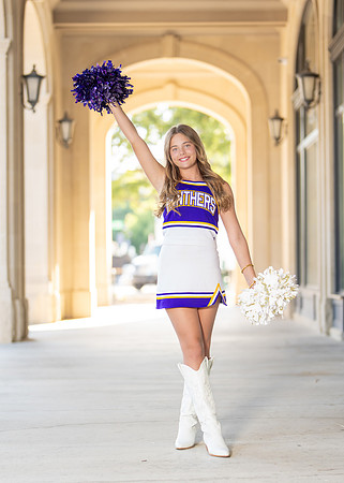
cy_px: 259
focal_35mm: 86
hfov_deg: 16.6
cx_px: 193
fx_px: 1181
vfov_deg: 23.1
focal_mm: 50
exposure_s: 1/400
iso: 100
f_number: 1.2
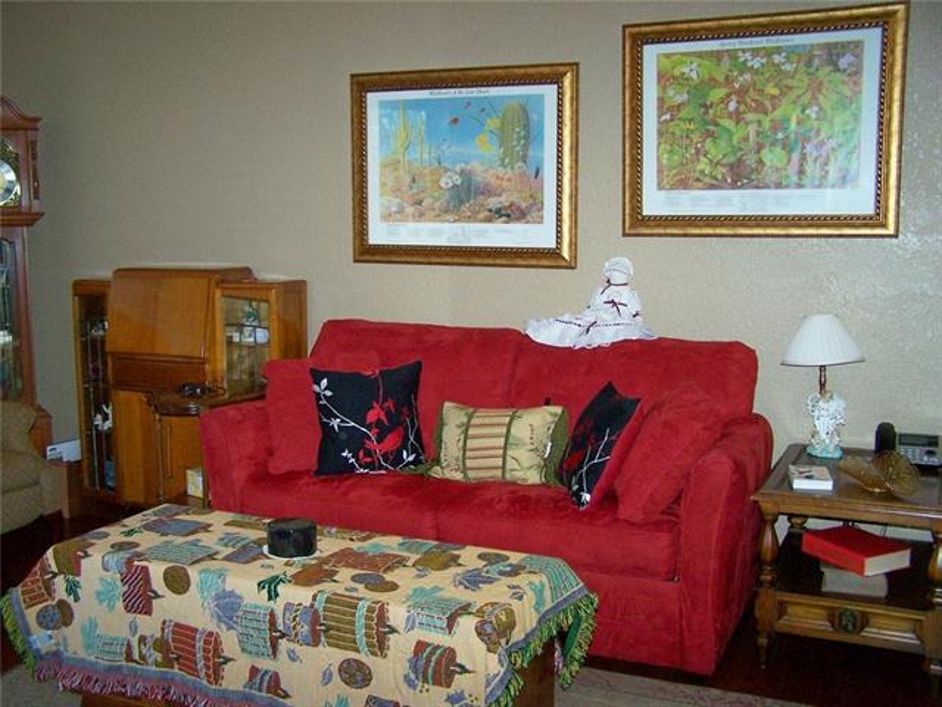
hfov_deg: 49.0
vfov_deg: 37.7
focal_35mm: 38
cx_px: 471
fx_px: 1034
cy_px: 354
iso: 160
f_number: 2.8
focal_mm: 6.3
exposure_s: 1/60
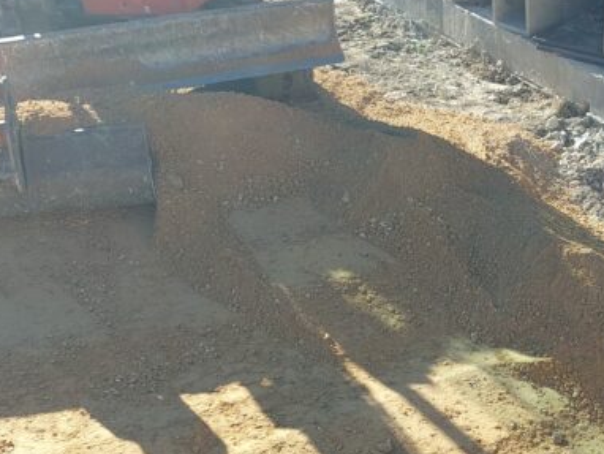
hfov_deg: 28.3
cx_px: 495
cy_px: 388
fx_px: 1170
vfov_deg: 21.6
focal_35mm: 67
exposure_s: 1/381
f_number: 1.8
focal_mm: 5.23
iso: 25
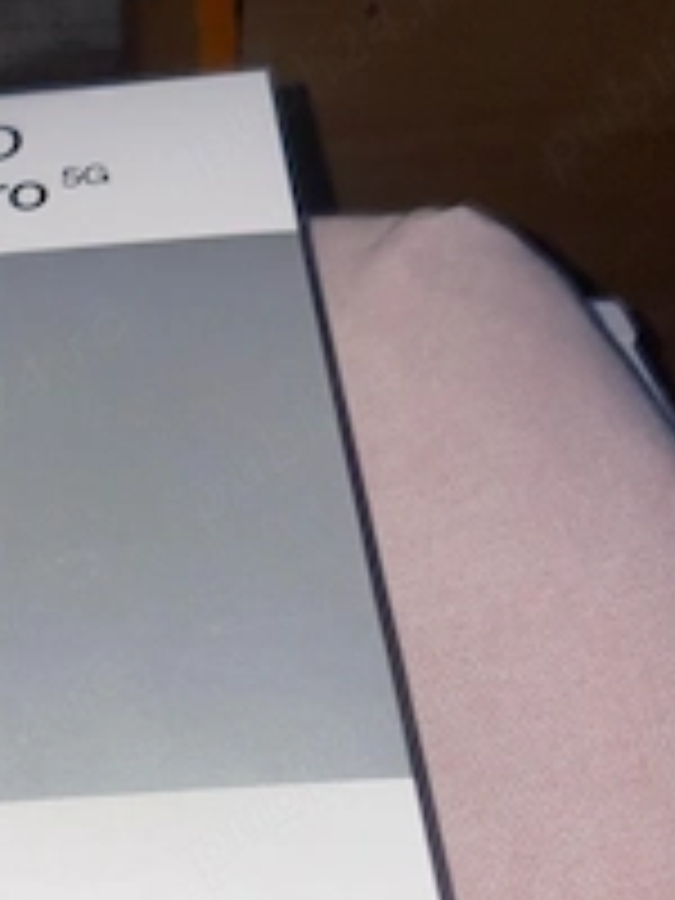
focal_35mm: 52
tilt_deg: -43.1
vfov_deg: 36.8
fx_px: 1352
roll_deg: +4.8
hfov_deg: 27.1
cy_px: 468
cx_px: 72
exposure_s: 1/4
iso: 32
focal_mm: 4.2
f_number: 1.6
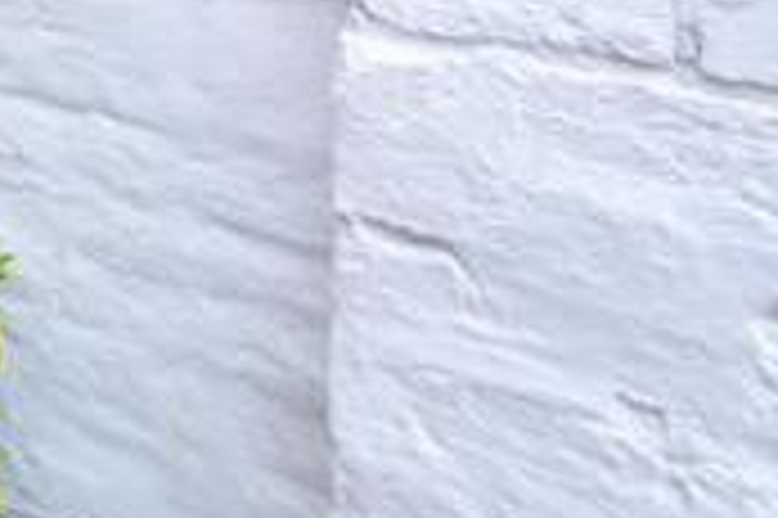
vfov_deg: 21.0
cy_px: -205
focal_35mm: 57
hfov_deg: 22.4
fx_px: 1231
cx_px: -589
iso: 400
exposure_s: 1/160
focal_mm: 10
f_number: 6.3
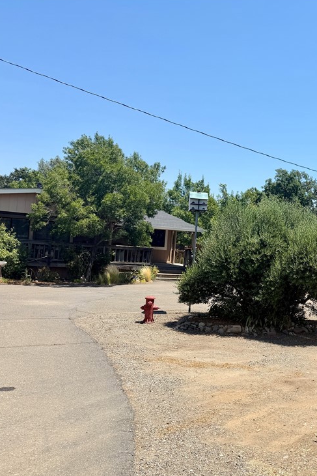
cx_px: 294
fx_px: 462
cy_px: 243
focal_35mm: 35
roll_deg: -3.7
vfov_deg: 54.4
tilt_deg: +0.0
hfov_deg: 35.3
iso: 80
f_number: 1.78
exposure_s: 1/4405
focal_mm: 6.76
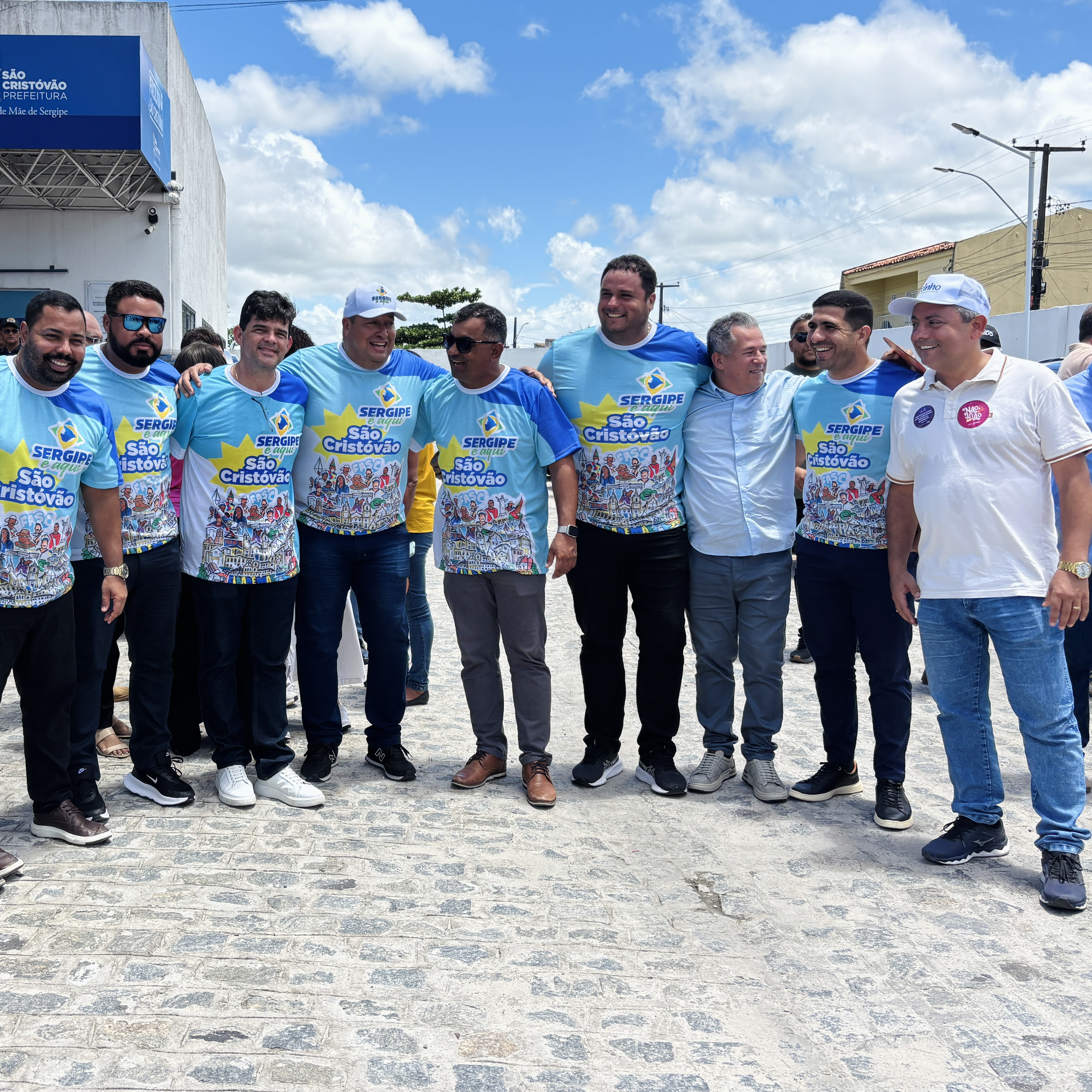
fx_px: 1106
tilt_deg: -3.7
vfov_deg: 52.5
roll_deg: +0.0
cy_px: 550
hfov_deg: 51.5
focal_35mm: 31
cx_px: 357
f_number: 1.6
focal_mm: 5.96
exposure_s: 1/3021
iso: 50
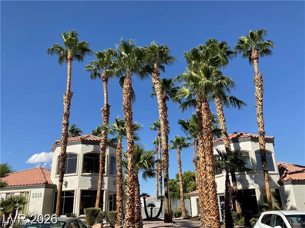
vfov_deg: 48.2
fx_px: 256
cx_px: 152
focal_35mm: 29
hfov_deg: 61.7
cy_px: 114
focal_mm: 3
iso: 16
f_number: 1.8
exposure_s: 1/1848
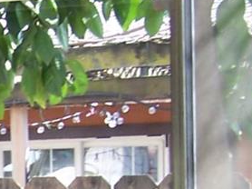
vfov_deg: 7.1
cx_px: -186
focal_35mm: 205
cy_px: 294
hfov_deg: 9.3
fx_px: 1491
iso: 80
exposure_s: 1/60
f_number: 2.8
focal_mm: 6.3
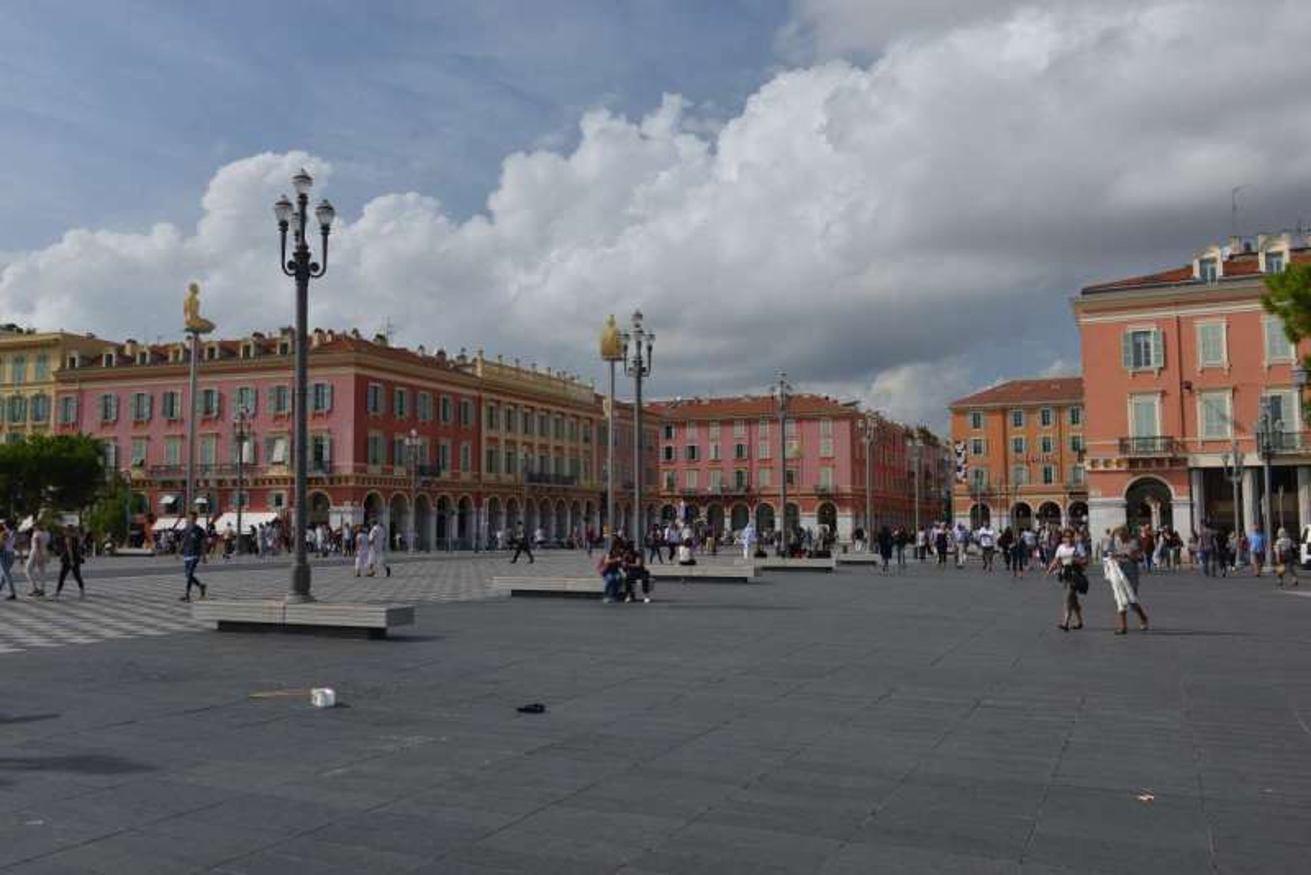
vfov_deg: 42.4
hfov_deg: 60.3
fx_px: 1129
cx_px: 656
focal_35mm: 31
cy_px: 438
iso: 125
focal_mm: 31
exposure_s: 1/250
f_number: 8
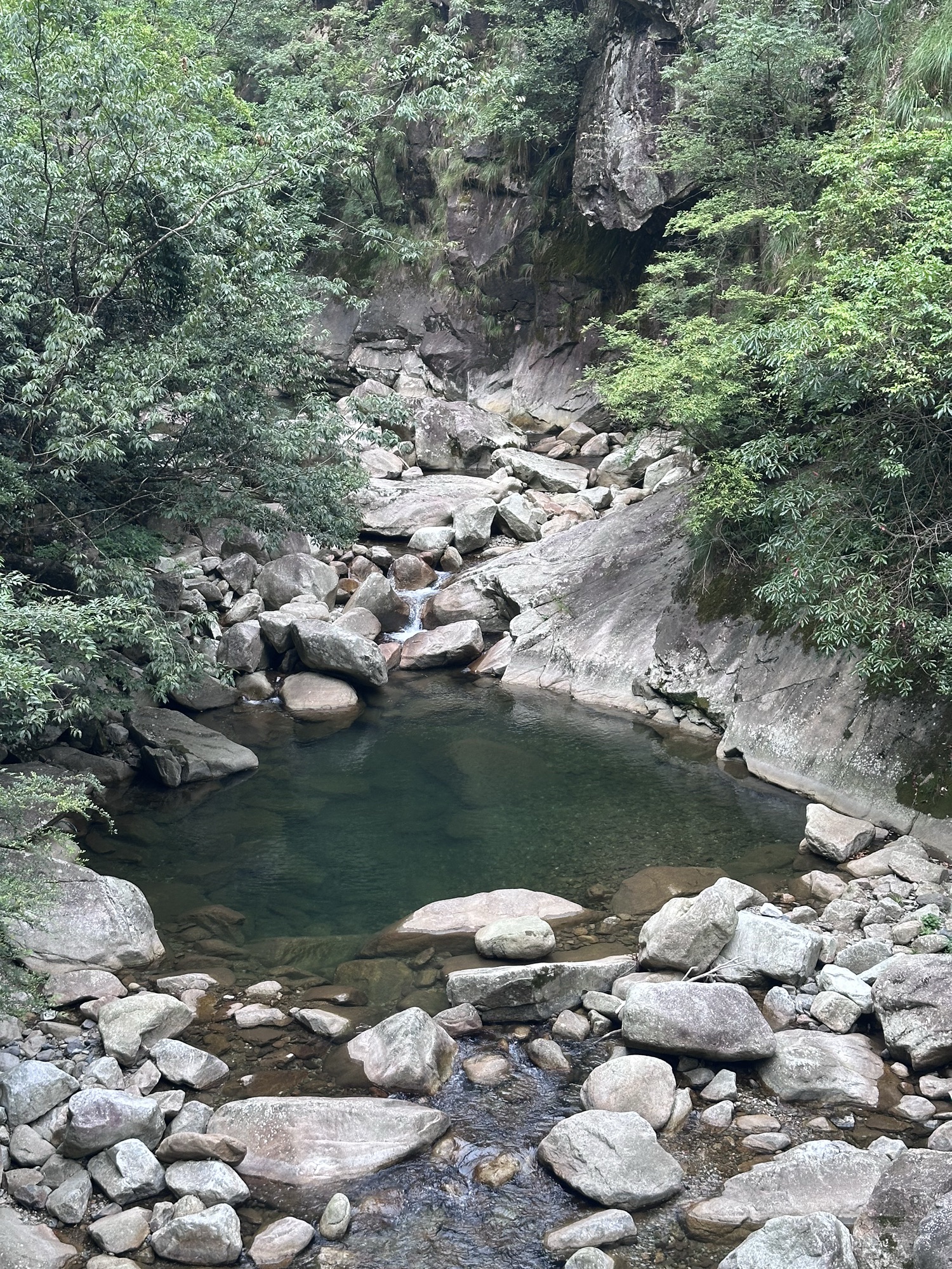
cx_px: 476
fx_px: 1760
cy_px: 634
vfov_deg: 39.7
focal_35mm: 48
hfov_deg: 30.3
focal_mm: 6.86
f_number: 1.78
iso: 64
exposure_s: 1/299
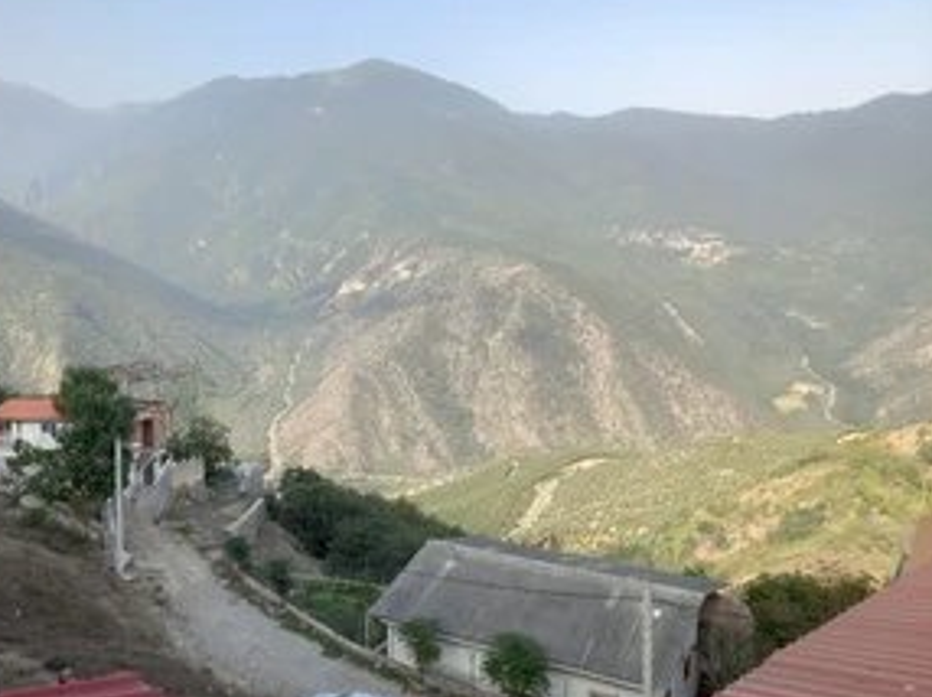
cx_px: 342
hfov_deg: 52.0
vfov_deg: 40.6
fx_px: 942
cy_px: 335
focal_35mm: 35
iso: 25
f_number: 2
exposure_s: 1/322
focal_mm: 4.6
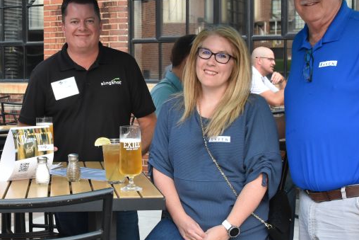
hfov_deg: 28.6
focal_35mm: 68
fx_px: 678
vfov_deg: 20.0
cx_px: 44
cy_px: 99
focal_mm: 24
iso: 1250
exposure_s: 1/200
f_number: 7.1
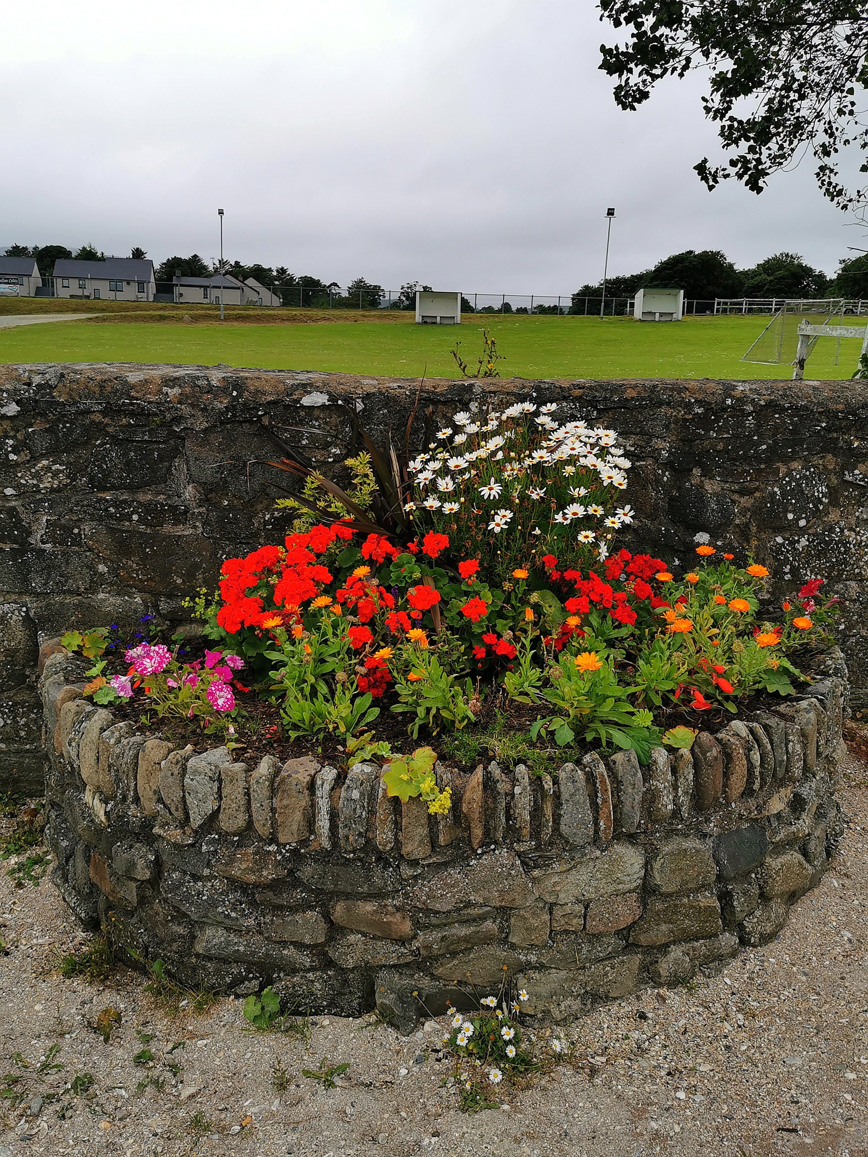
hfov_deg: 48.2
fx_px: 970
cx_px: 434
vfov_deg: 61.7
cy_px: 578
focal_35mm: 29
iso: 50
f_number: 1.6
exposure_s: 1/3571
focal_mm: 5.56
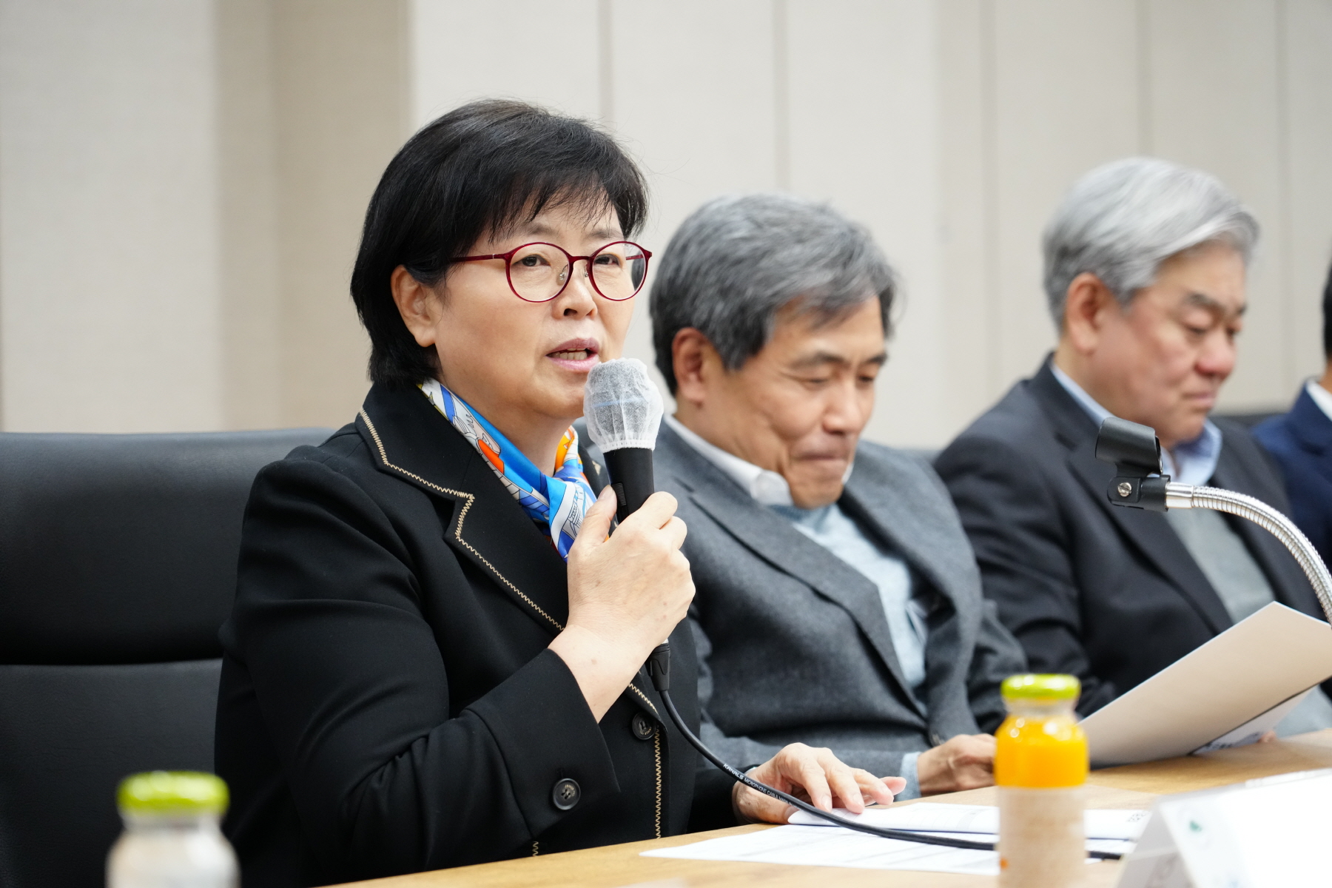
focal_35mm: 105
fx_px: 3885
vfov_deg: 13.0
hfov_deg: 19.5
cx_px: 666
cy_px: 444
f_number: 4
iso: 3200
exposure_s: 1/200
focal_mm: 105
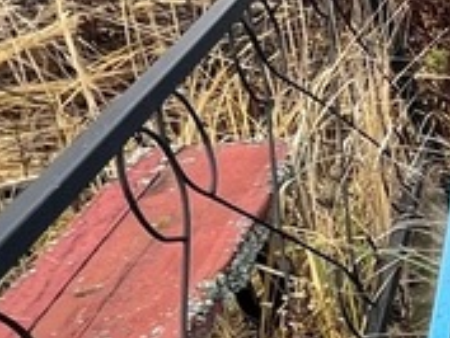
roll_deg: +1.7
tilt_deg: -30.0
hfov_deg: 15.0
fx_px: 976
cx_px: 1081
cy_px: 282
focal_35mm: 75
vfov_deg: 19.4
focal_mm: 1.57
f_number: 1.8
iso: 50
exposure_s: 1/99
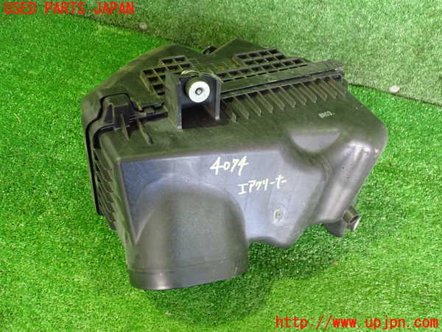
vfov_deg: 46.8
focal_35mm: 30
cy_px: 166
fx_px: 383
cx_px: 221
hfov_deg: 60.0
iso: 800
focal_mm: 5.4
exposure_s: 1/30
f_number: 2.3
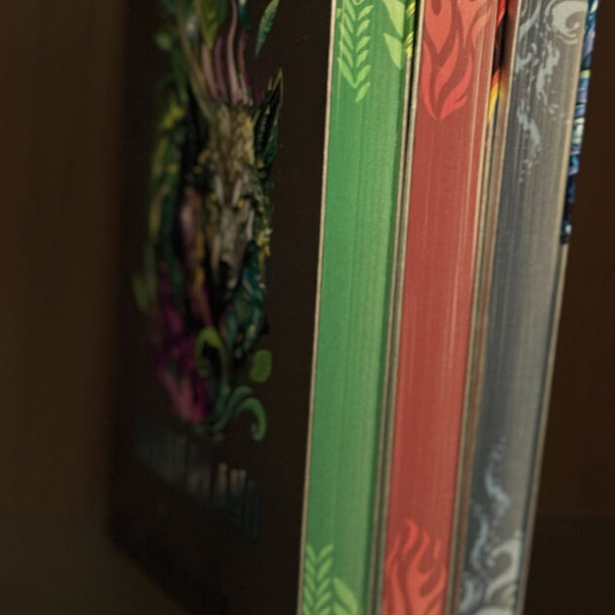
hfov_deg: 25.3
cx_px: 335
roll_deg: -5.5
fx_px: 1367
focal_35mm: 68
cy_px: 296
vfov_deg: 25.4
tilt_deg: -7.3
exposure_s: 1/20
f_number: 1.78
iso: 1000
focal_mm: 6.76
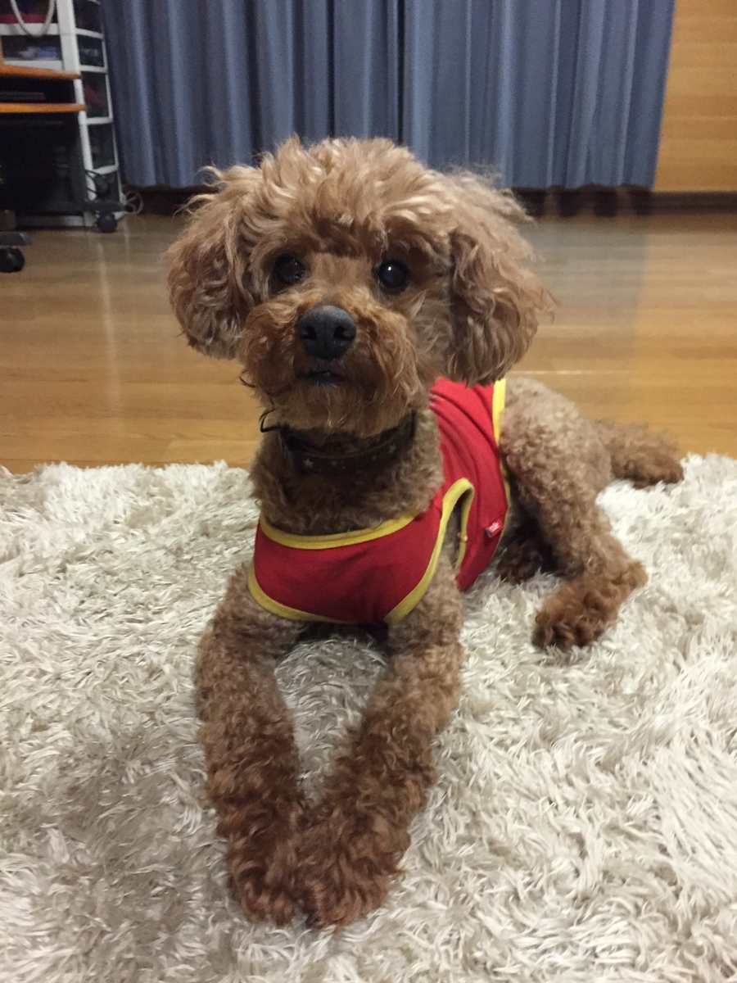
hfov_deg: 48.2
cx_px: 368
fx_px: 823
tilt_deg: -24.9
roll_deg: +1.5
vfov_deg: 61.7
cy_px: 492
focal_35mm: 29
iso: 250
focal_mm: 4.15
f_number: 2.2
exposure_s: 1/24
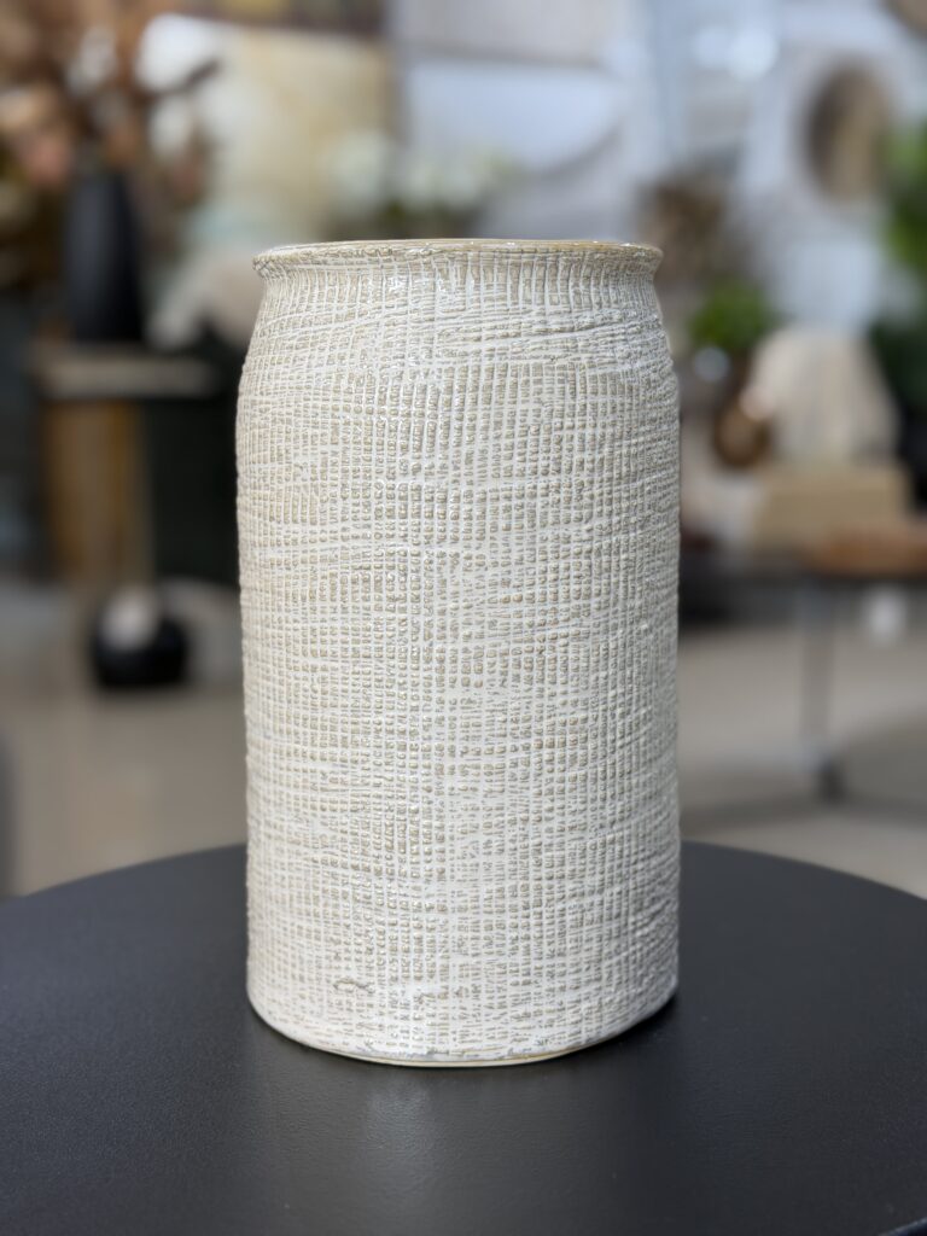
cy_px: 618
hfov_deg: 30.3
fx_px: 1714
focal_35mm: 48
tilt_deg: -8.5
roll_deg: -0.4
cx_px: 464
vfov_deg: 39.7
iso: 50
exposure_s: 1/60
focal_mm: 6.76
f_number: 1.78
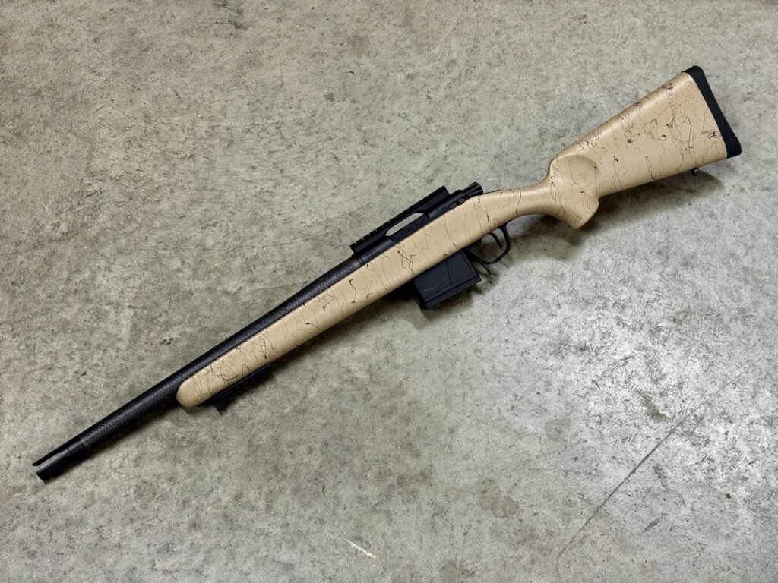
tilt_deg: -59.5
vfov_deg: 30.3
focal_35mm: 48
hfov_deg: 39.7
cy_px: 292
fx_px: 1079
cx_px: 389
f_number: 1.78
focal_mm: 6.76
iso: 320
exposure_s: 1/40
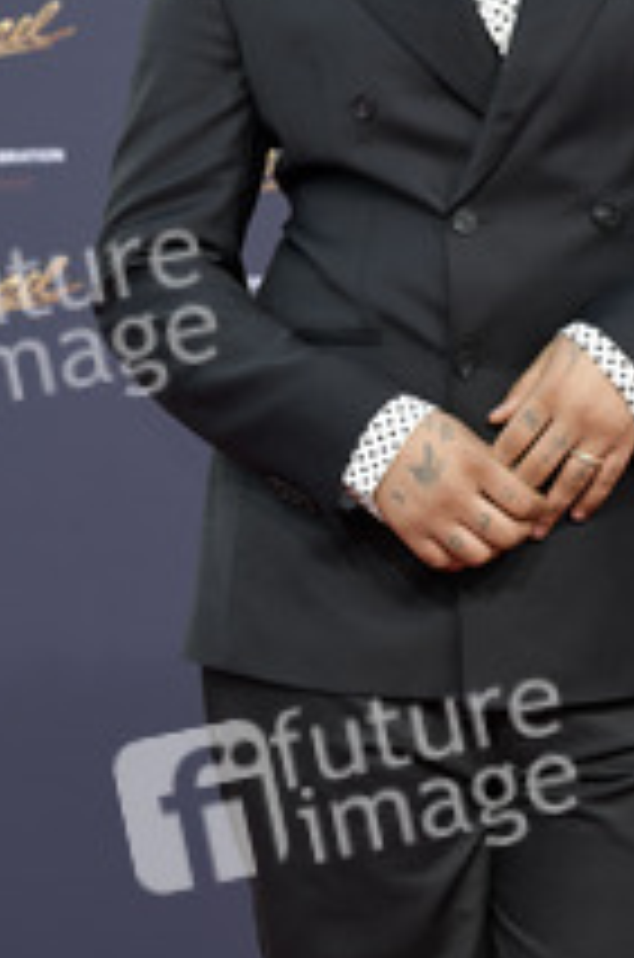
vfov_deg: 10.7
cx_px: 477
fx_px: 5097
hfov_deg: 7.1
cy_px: 112
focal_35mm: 192
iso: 400
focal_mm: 102
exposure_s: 1/200
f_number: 6.3
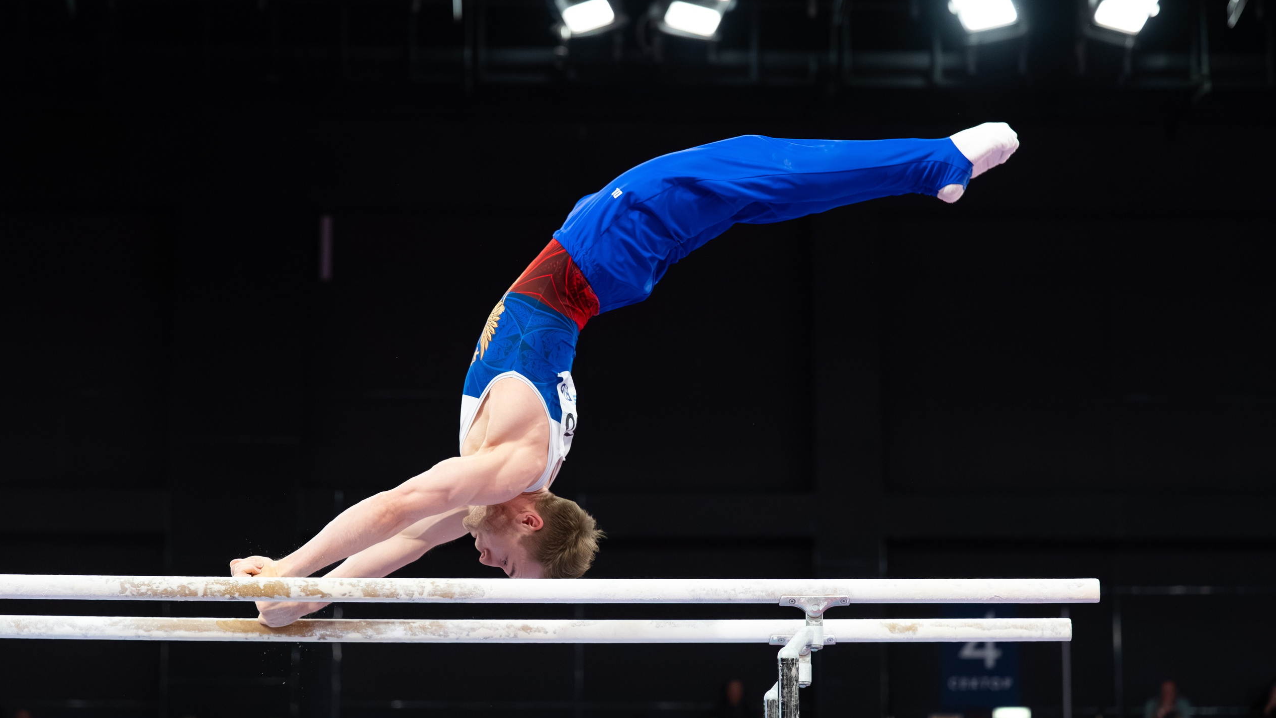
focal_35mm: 119
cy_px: 264
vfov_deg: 10.2
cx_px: 588
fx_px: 4027
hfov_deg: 18.0
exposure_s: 1/1600
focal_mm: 76
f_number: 2.8
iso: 3200
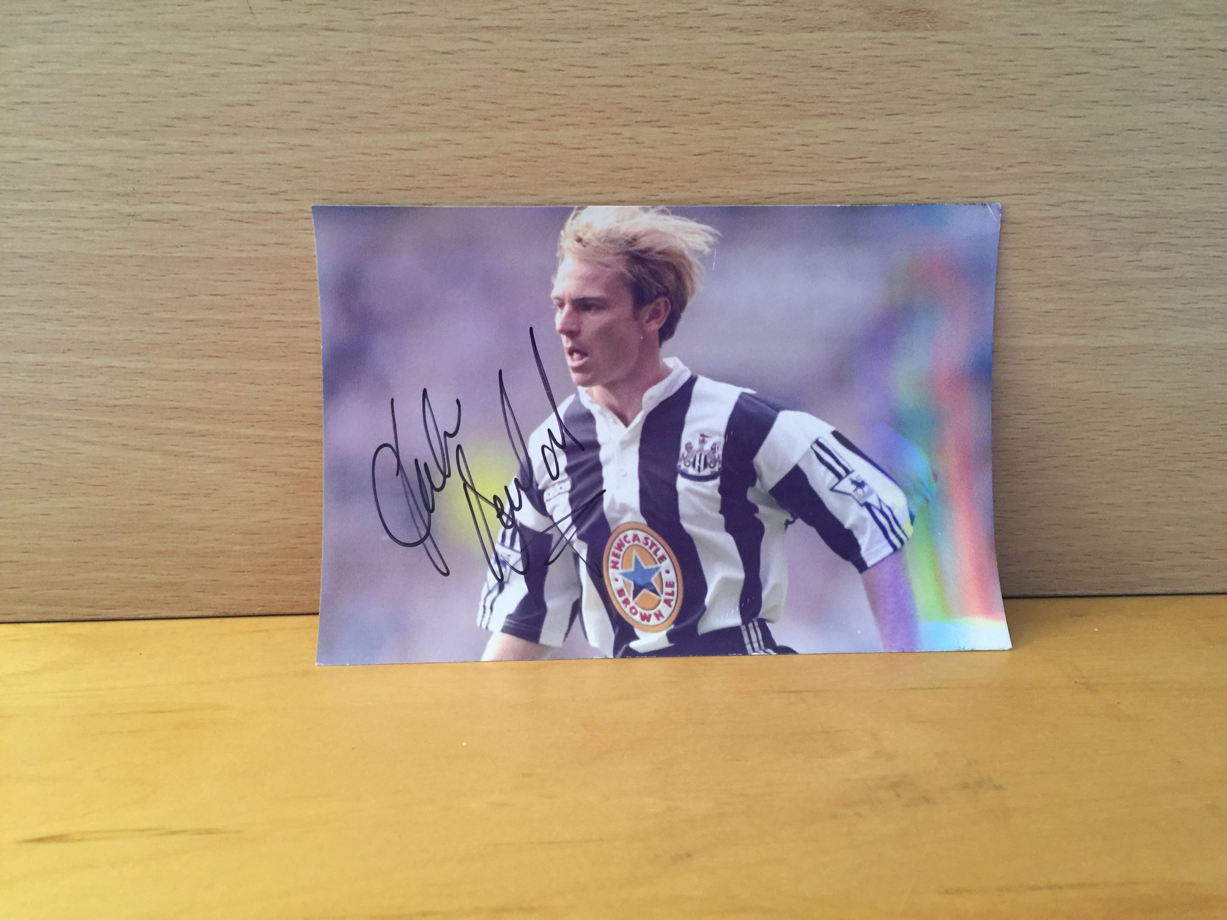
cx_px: 614
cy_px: 460
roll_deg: -0.4
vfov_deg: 48.2
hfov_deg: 61.7
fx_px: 1028
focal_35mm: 29
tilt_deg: -11.8
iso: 100
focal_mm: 4.15
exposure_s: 1/10
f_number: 2.2
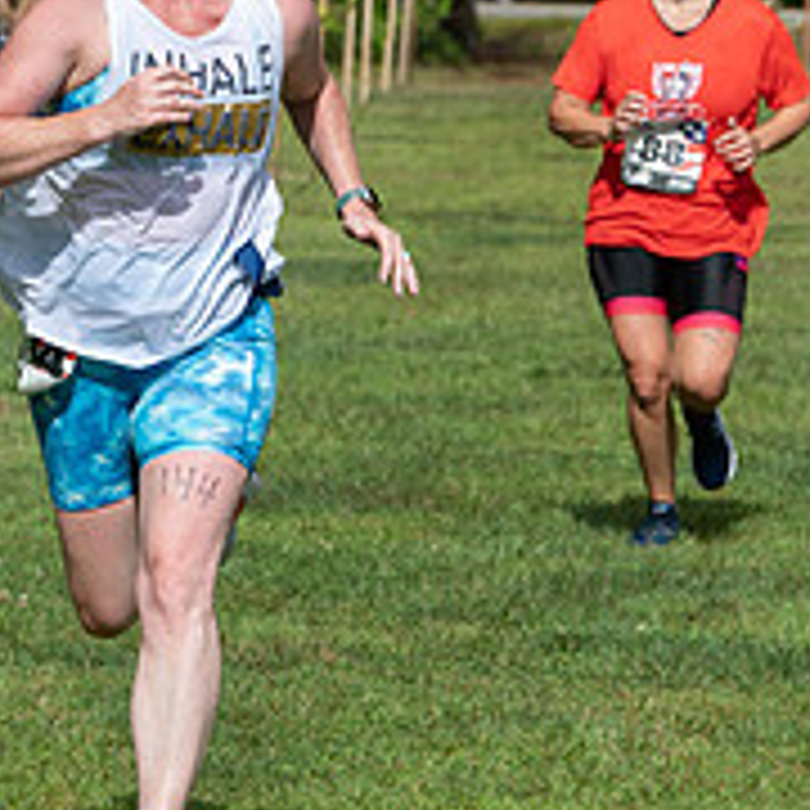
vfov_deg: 4.9
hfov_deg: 4.9
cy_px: 367
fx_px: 9425
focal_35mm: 356
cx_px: 468
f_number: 6.3
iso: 200
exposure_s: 1/1250
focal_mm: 130
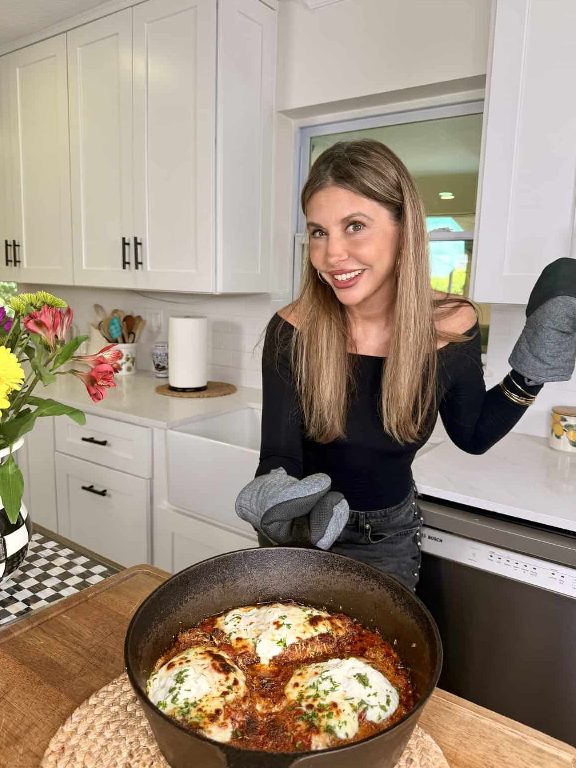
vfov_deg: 69.4
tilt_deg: -10.0
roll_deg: -1.3
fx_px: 555
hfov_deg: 54.9
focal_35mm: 25
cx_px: 280
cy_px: 377
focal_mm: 6.76
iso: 50
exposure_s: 1/120
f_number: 1.78
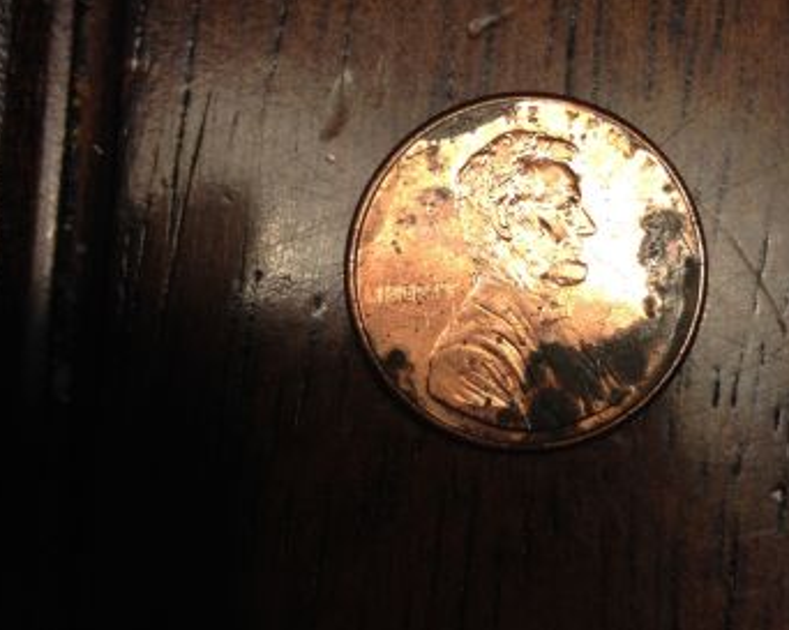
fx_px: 1400
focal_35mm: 60
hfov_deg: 31.3
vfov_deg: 25.3
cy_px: 268
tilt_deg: -84.5
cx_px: 503
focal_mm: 4.28
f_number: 2.4
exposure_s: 1/40
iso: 50
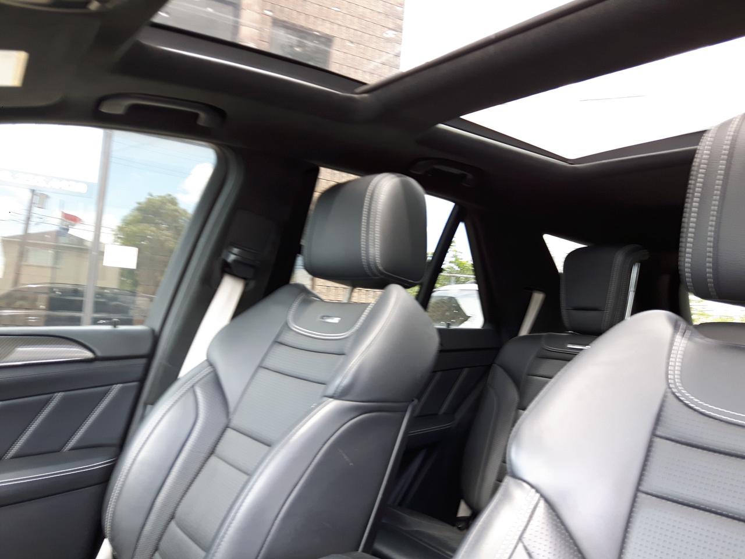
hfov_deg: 58.4
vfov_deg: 45.4
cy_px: 280
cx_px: 372
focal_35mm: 31
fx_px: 667
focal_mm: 3.7
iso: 64
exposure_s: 1/33
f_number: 1.9
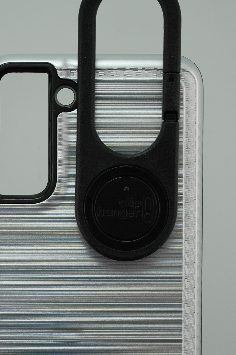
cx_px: 105
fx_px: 896
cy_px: 221
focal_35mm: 91
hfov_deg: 15.0
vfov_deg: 22.3
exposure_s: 1/50
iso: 400
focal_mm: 36
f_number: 5.3
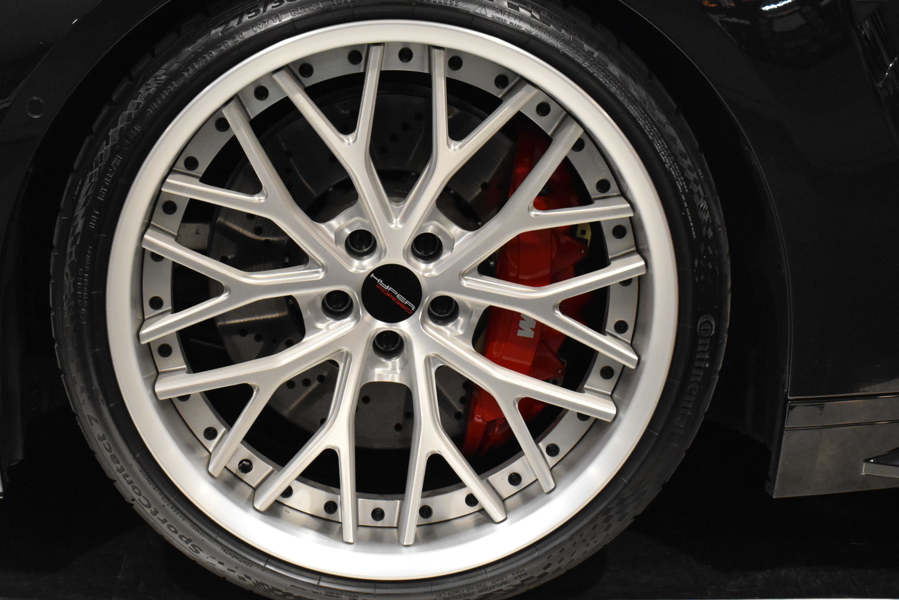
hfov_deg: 30.5
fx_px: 1648
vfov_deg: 20.6
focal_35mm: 66
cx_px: 397
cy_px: 297
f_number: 8
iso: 4000
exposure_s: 1/60
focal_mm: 38
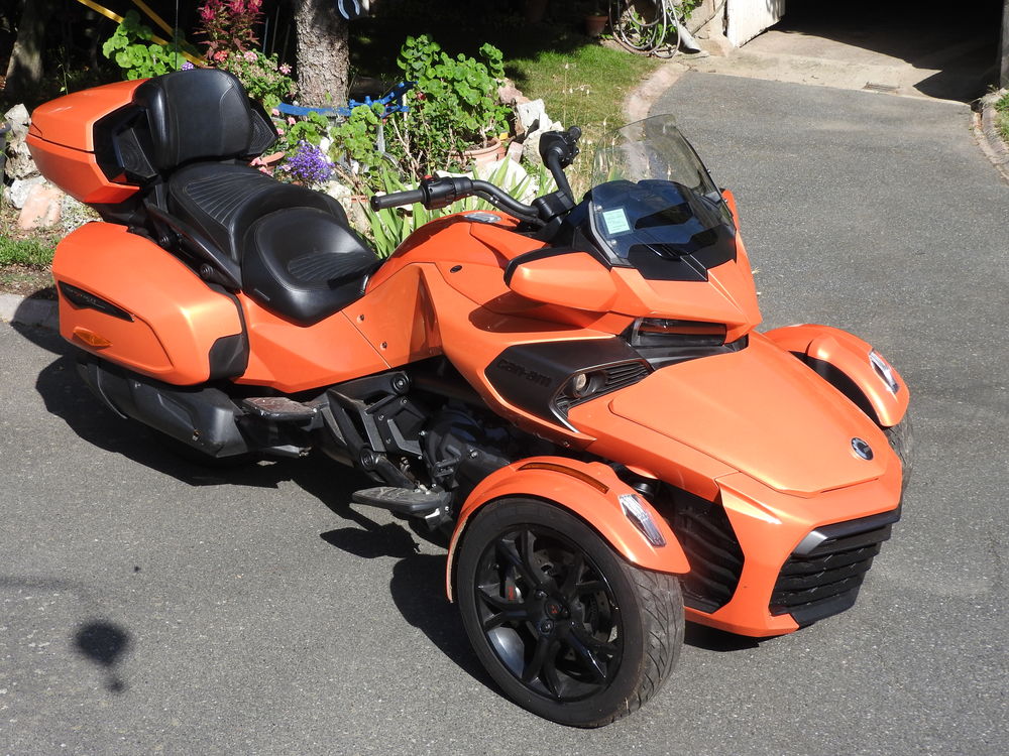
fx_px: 1749
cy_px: 378
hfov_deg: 32.2
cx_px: 504
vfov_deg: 24.4
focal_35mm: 60
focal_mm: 10.7
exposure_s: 1/640
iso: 100
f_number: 4.2
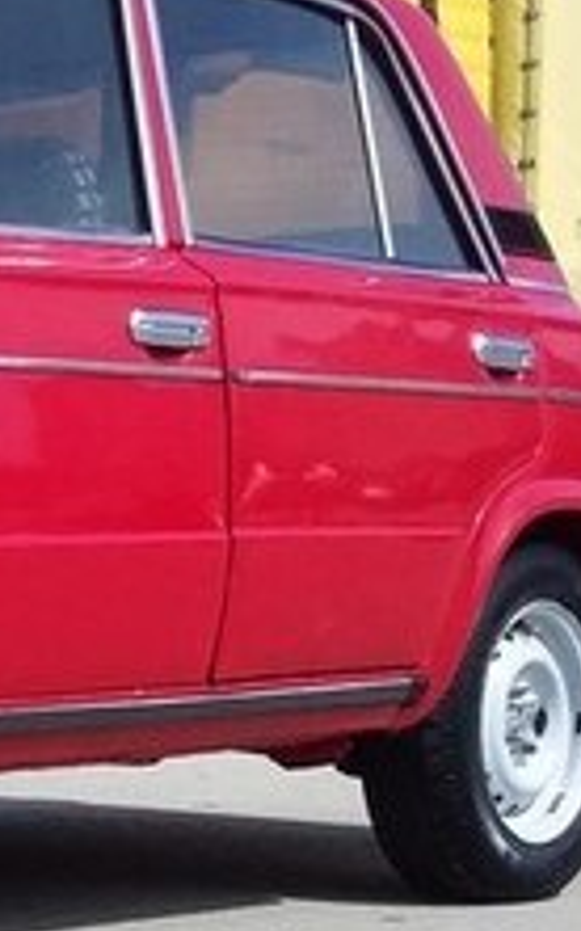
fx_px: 2484
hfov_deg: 12.0
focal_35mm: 98
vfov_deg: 21.0
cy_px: 727
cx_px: -535
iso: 40
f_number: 2.2
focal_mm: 3.3
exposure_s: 1/1457
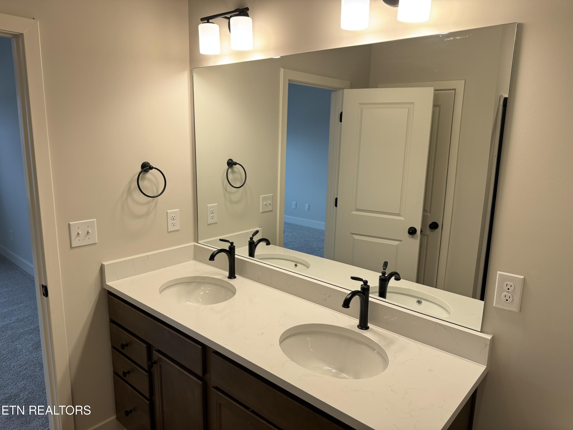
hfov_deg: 71.6
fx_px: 397
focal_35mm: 24
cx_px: 286
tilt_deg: -11.9
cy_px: 215
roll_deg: -1.3
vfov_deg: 56.8
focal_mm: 6.76
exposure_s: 1/60
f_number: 1.78
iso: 100
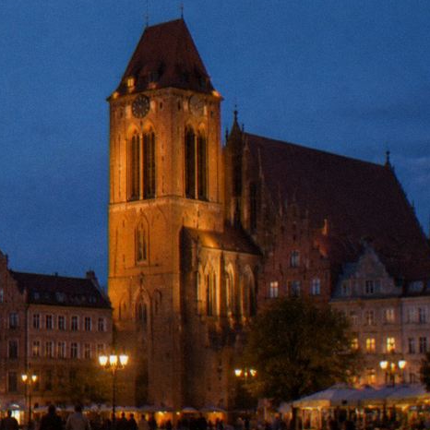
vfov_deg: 33.3
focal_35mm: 51
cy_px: 256
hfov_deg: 31.7
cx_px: 40
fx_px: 717
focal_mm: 28
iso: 5000
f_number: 7.1
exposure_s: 1/30
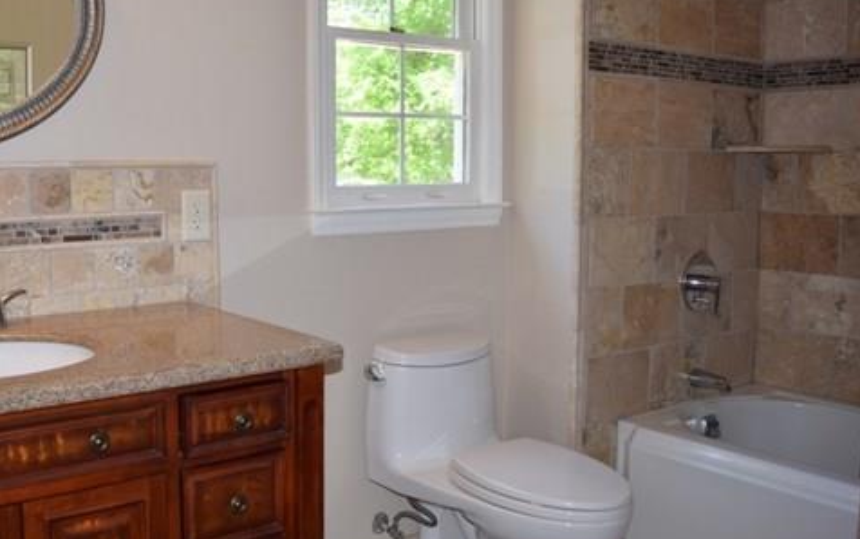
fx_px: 868
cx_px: 285
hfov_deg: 51.7
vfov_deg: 34.5
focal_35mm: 37
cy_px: 252
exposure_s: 1/60
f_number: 3.5
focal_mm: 18
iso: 100
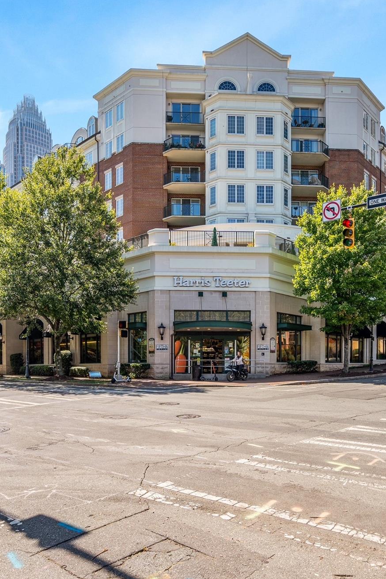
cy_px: 293
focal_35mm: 25
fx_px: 402
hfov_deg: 51.0
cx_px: 226
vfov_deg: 71.5
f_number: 8
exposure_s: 1/125
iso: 100
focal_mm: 16
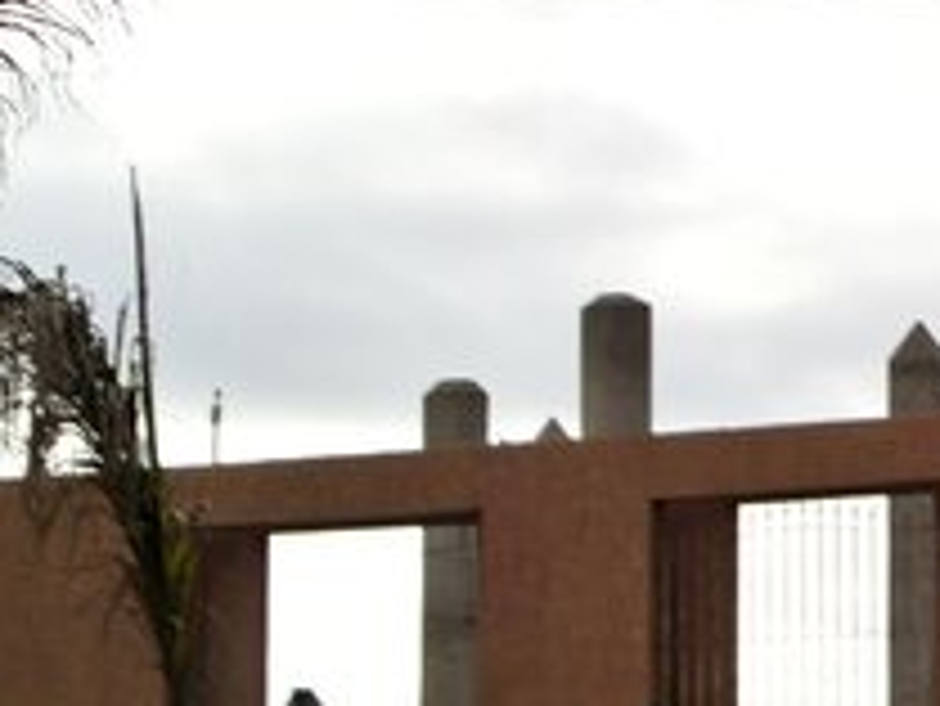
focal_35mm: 239
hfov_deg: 8.2
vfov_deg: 6.2
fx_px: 6494
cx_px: 1291
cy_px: 481
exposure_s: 1/320
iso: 100
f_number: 5.6
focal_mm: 30
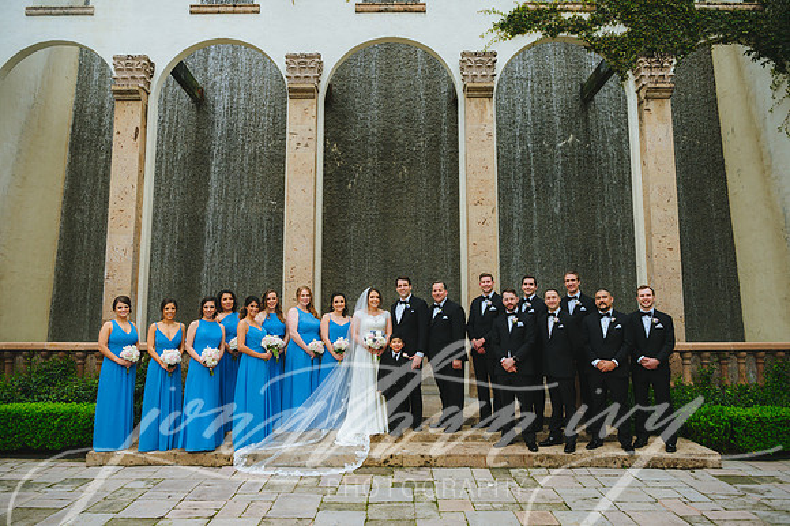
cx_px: 395
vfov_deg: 53.1
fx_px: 526
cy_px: 263
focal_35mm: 24
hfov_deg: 73.8
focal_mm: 24
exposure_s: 1/200
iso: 1000
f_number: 3.5
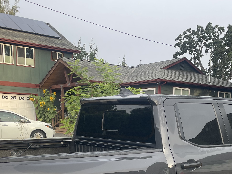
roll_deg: -1.1
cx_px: 130
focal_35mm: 54
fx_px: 362
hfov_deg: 35.5
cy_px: 178
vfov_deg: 25.6
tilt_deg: -8.0
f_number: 1.6
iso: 32
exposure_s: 1/154
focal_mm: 4.2
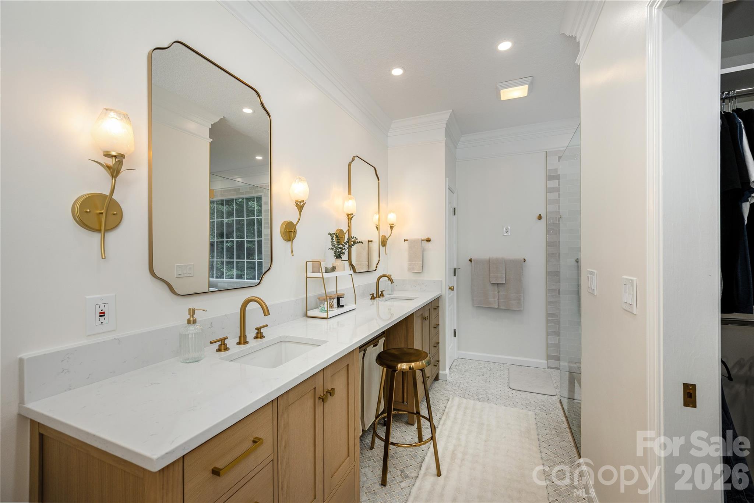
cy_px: 252
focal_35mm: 14
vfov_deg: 81.3
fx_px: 293
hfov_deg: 104.2
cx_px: 377
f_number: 7.1
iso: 320
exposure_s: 1/125
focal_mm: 14
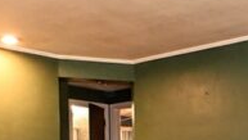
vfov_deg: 14.6
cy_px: 200
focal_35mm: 78
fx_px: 513
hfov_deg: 26.5
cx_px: 209
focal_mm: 12
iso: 3200
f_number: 4
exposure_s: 1/60
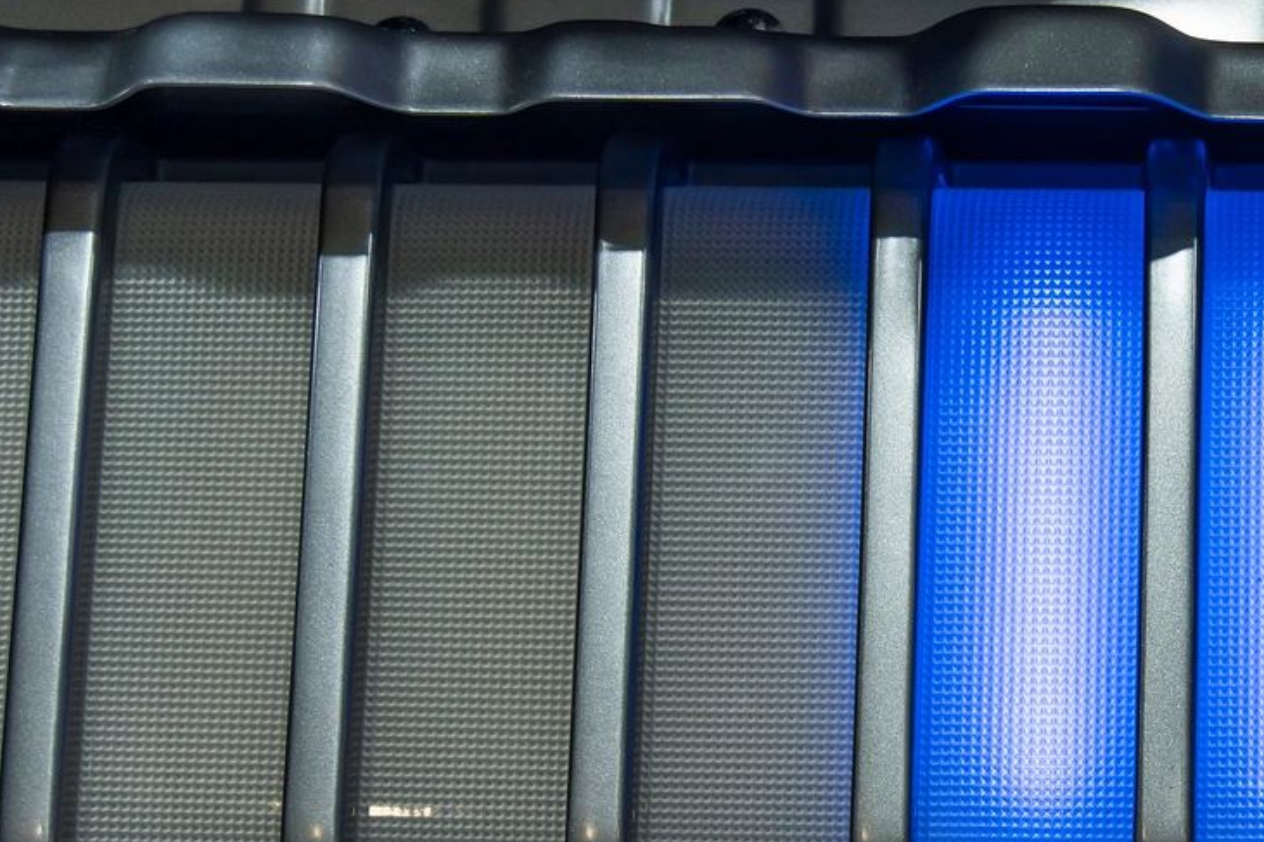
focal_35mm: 90
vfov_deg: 14.8
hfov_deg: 21.6
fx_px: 3159
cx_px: 1355
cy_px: 920
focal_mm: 31
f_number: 4.5
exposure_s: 1/200
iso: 100
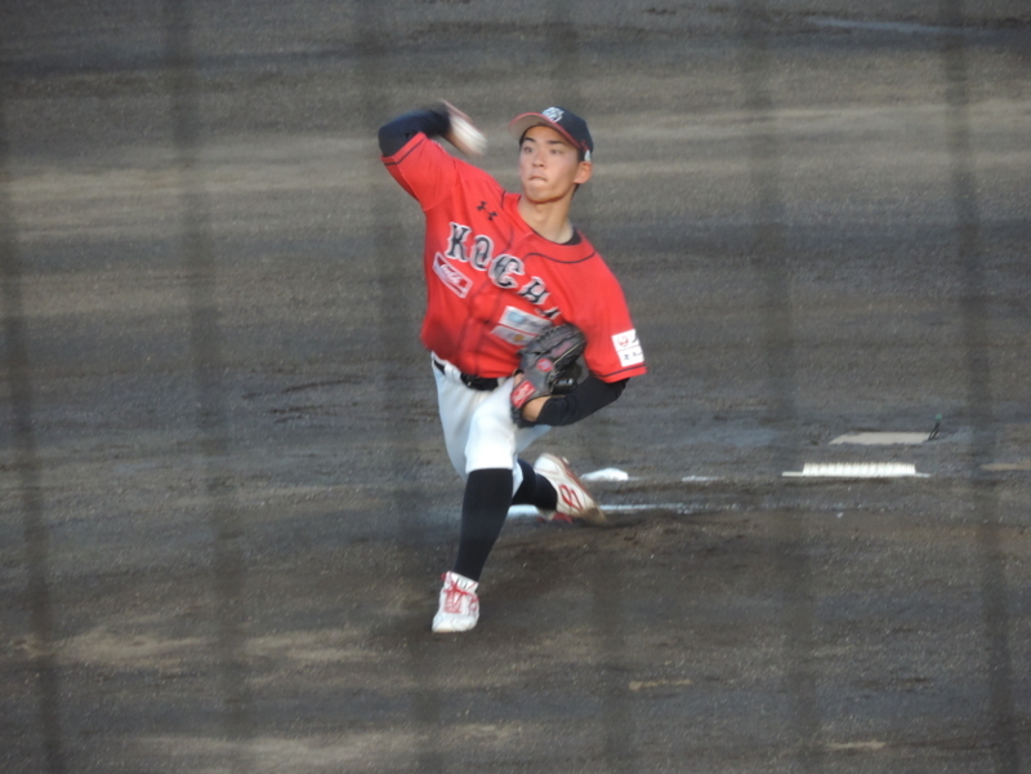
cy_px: 387
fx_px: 17870
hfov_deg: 3.3
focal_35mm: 600
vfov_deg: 2.5
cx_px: 516
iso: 400
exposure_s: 1/200
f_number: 4.9
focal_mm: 107
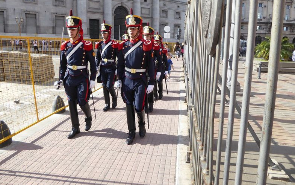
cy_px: 73
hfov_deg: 68.4
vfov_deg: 45.8
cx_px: 147
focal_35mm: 27
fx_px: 217
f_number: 3.3
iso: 80
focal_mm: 4.3
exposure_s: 1/320
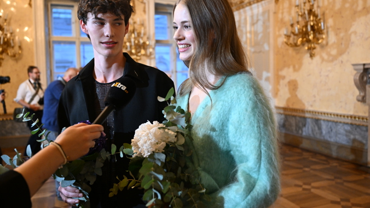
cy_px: 94
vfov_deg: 37.1
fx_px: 309
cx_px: 186
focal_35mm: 32
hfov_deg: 61.8
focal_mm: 29.5
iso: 3200
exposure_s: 1/200
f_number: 2.8
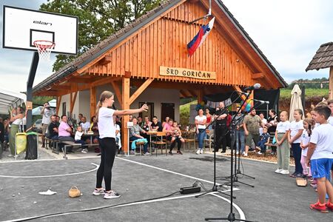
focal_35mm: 35
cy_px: 111
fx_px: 324
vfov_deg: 37.9
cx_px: 166
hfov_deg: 54.4
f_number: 4.5
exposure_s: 1/500
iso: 1600
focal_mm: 35
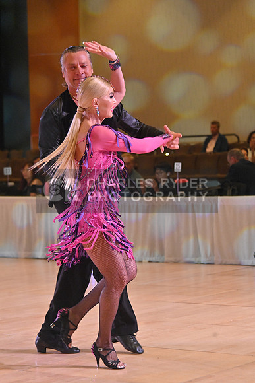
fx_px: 1115
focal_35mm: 105
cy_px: 192
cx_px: 128
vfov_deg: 19.5
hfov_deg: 13.0
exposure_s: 1/400
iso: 4000
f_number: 5
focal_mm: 105
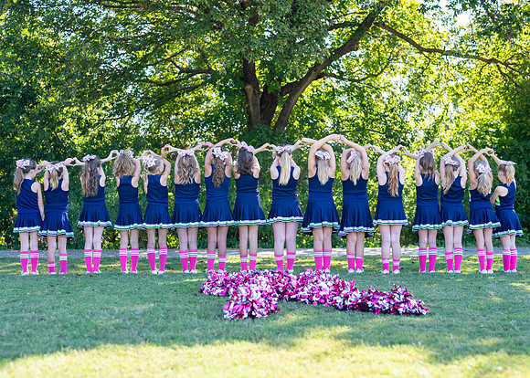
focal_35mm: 56
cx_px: 269
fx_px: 845
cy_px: 201
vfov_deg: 25.2
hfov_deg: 34.8
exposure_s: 1/1250
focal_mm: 50
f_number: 2.2
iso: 250
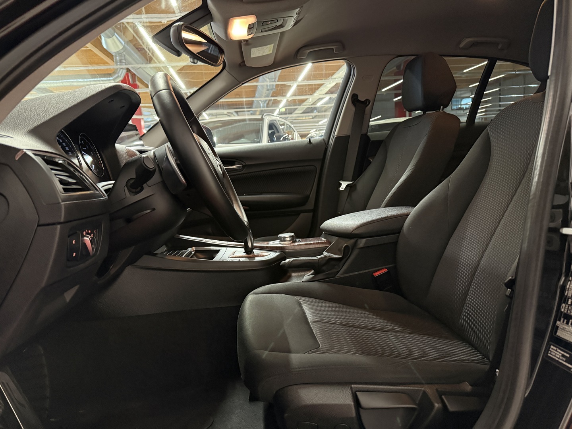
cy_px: 214
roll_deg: +3.1
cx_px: 286
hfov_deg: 71.6
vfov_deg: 56.8
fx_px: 397
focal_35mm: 24
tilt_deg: -6.1
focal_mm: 6.76
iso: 800
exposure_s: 1/53
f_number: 1.78
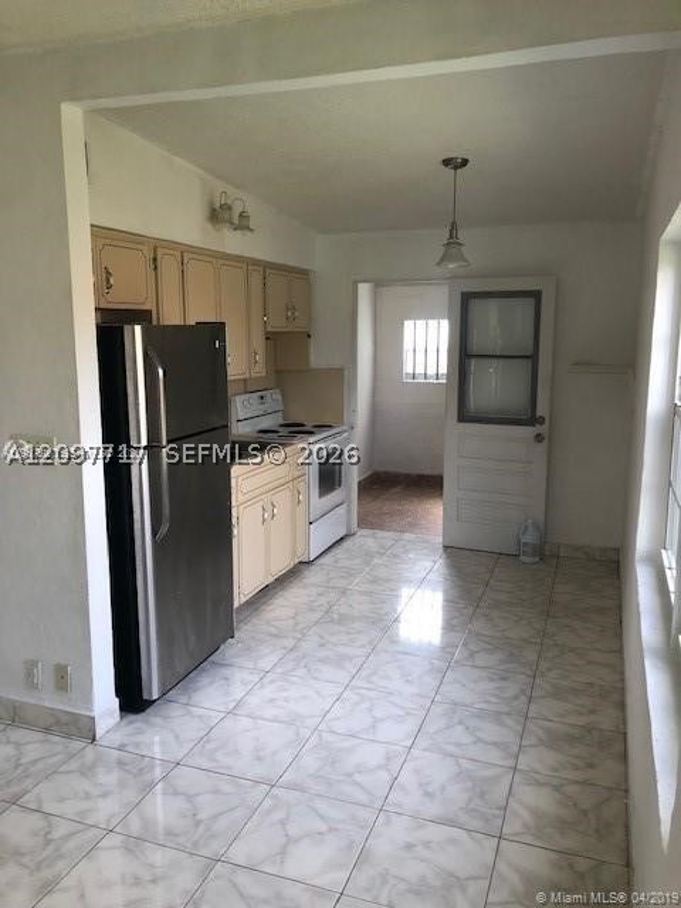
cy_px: 454
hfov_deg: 49.7
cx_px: 340
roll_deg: +0.5
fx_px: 734
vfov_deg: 63.4
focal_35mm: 28
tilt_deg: -9.4
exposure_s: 1/40
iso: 25
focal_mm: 3.99
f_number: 1.8
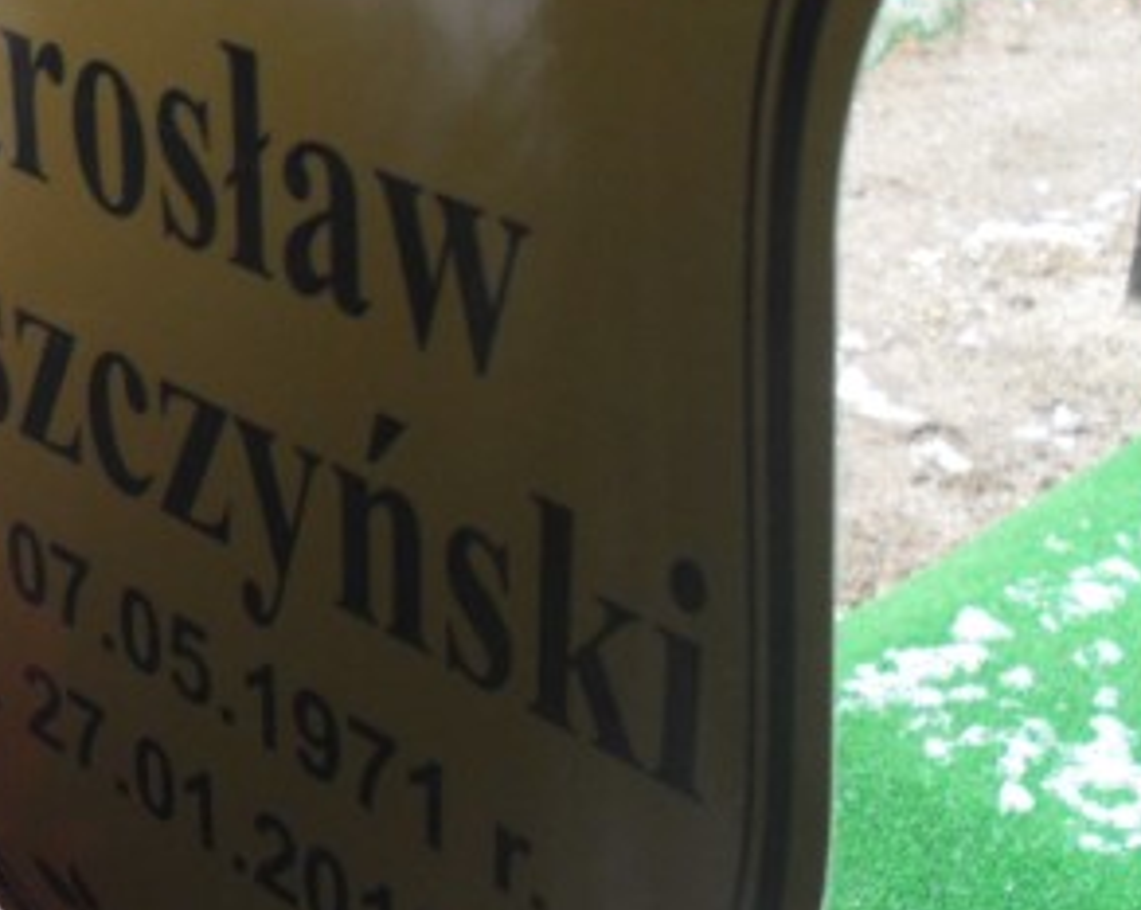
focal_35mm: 75
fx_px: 2530
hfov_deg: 24.5
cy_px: 320
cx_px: 66
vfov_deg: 20.3
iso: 100
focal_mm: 6.3
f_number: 3.2
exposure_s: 1/60
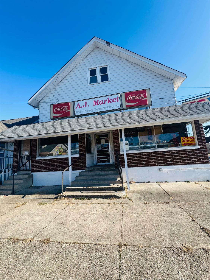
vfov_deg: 102.1
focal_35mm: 14
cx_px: 105
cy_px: 140
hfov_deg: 85.7
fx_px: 113
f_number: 2.2
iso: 40
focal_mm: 2.22
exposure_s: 1/821
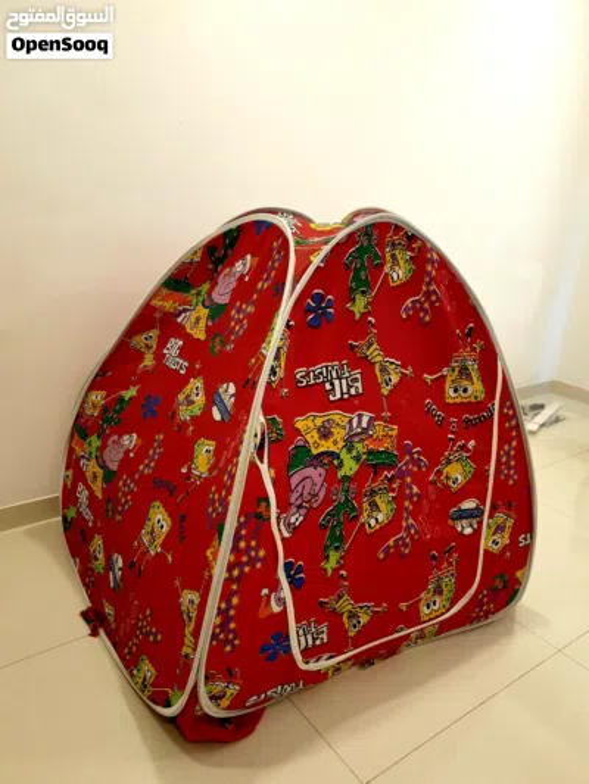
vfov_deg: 67.3
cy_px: 392
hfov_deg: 53.1
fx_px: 590
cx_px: 294
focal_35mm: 26
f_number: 1.5
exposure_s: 1/50
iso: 200
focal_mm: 4.3
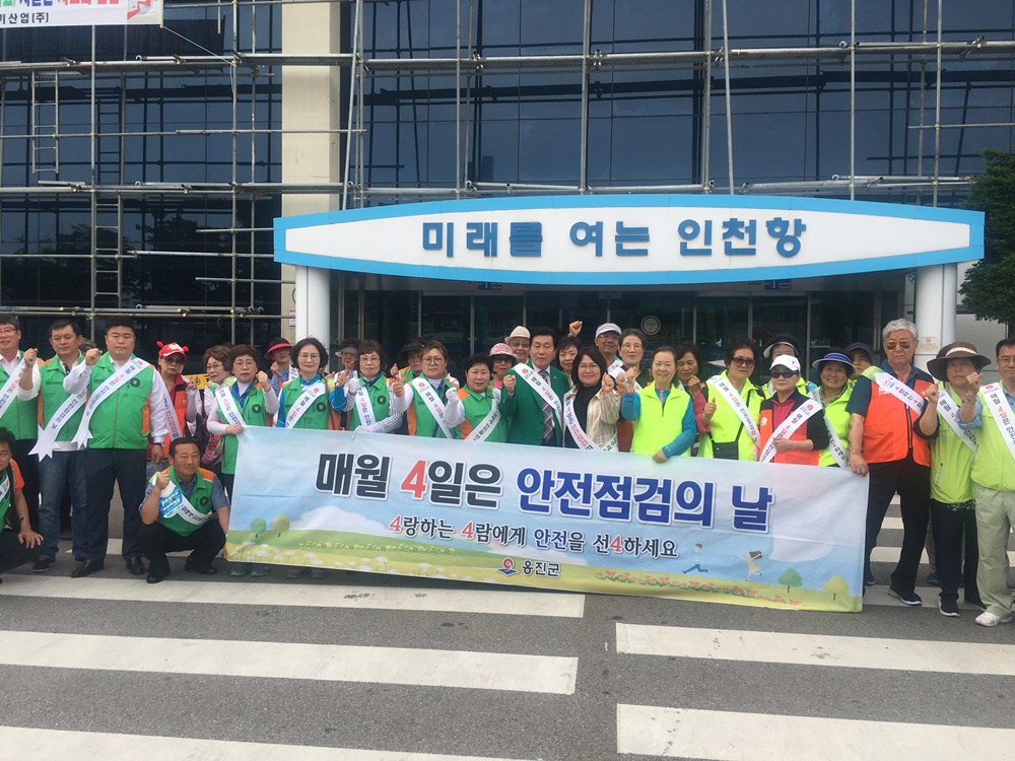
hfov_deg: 61.7
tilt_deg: -1.8
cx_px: 508
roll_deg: -0.9
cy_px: 380
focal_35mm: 29
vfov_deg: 48.2
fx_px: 850
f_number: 2.2
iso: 25
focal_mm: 4.15
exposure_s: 1/916
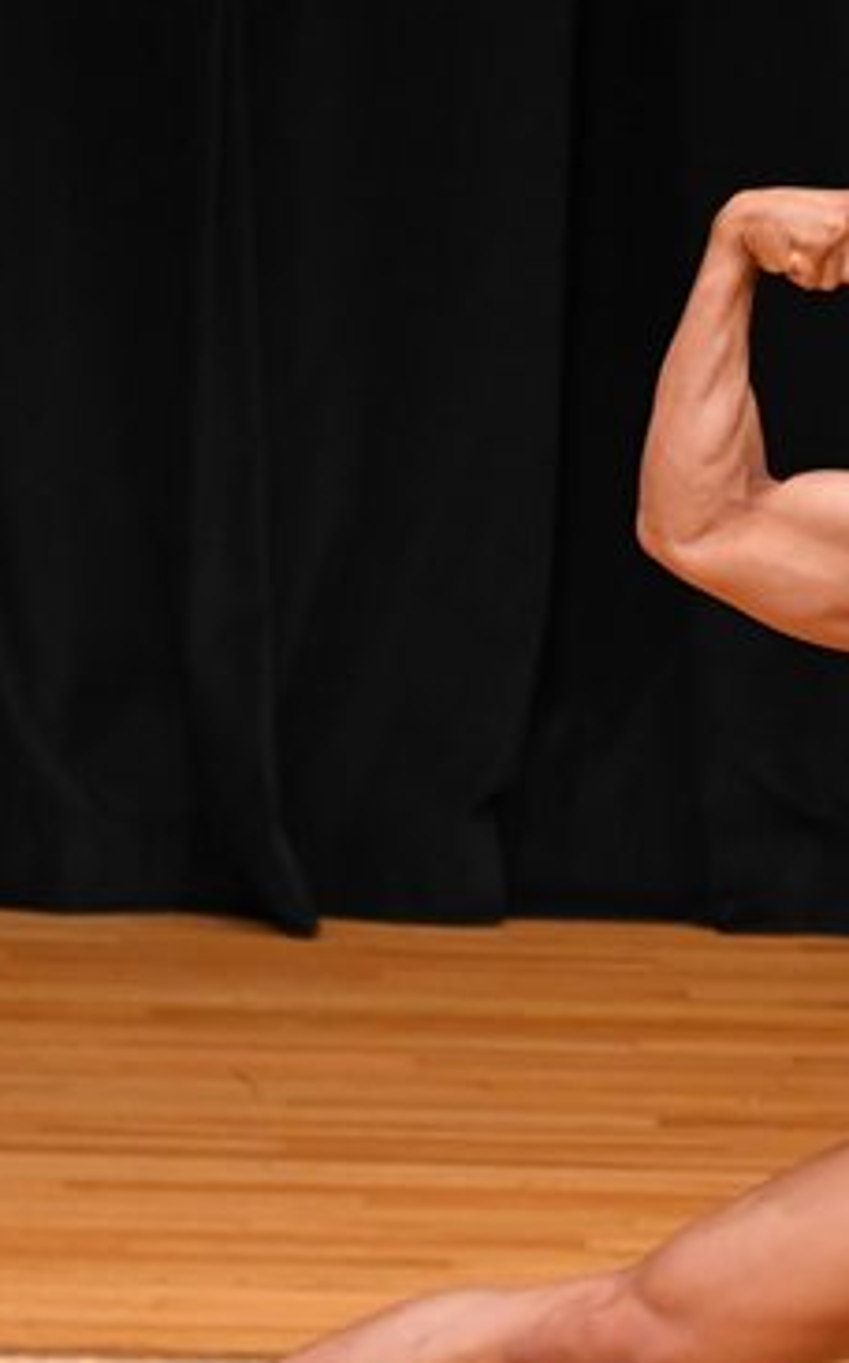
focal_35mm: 810
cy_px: 890
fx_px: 30058
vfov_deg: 2.6
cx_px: 1044
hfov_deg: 1.6
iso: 3200
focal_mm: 250
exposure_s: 1/400
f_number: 5.6
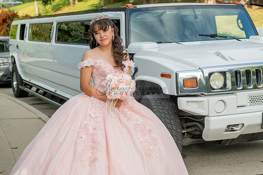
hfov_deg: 28.8
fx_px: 511
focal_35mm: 70
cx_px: 132
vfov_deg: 19.5
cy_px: 88
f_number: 6.3
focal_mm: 70
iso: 160
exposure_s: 1/250
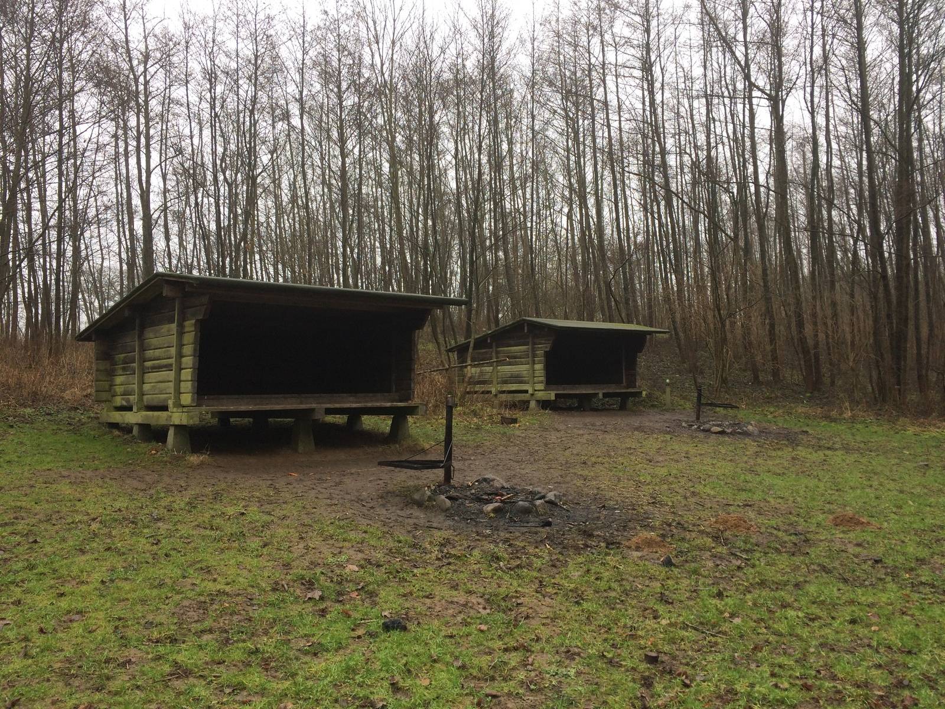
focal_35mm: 29
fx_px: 792
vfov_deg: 48.2
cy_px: 354
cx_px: 472
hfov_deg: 61.7
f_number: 2.2
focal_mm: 4.15
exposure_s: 1/100
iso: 50
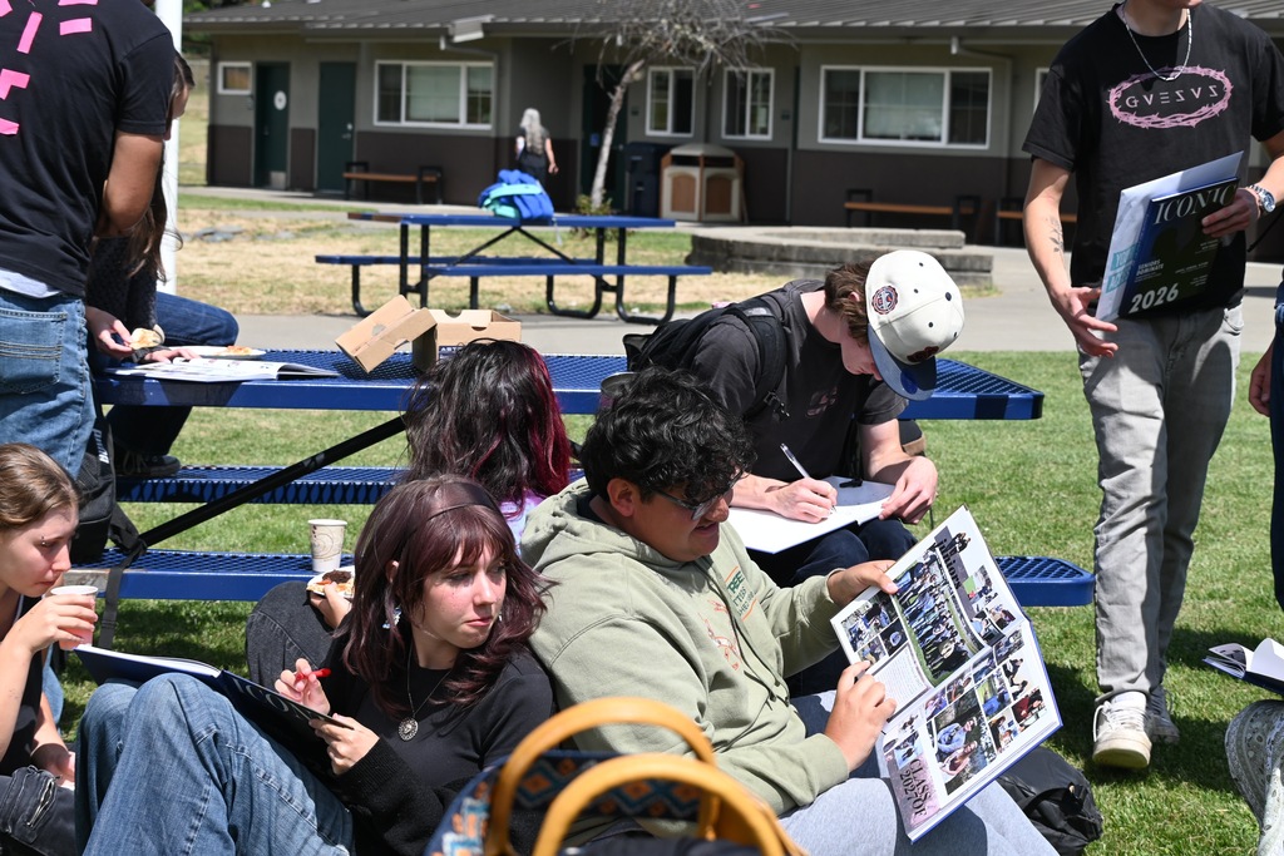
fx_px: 2675
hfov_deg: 27.0
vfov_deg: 18.2
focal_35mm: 75
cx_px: 642
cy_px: 428
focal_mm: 50
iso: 100
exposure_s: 1/400
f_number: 7.1
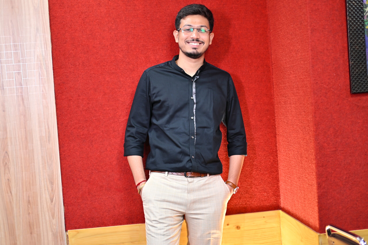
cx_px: 184
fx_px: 532
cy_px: 122
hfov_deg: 38.2
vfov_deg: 26.0
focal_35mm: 52
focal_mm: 35
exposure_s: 1/125
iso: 160
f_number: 1.4
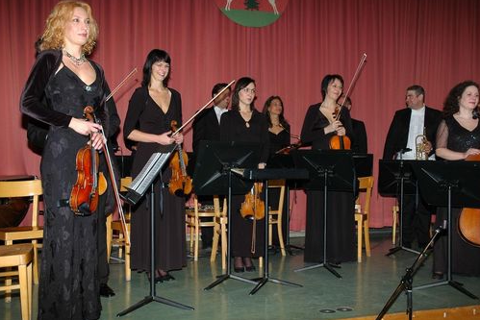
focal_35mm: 42
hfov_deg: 46.9
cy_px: 159
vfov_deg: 32.3
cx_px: 243
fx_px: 554
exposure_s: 1/60
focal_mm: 27
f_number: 5.6
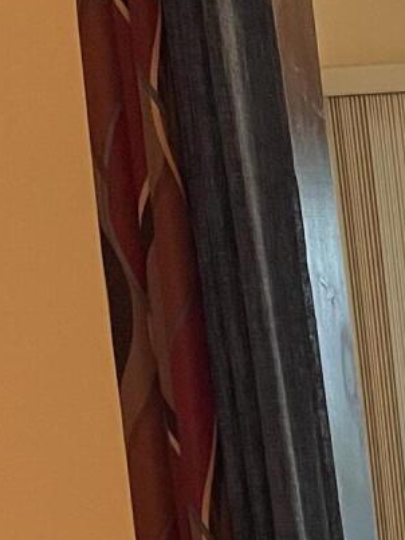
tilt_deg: -9.1
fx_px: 2013
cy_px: 659
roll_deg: +3.6
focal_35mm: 129
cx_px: 978
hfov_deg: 10.0
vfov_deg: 14.8
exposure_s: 1/60
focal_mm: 4.2
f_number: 1.6
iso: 125
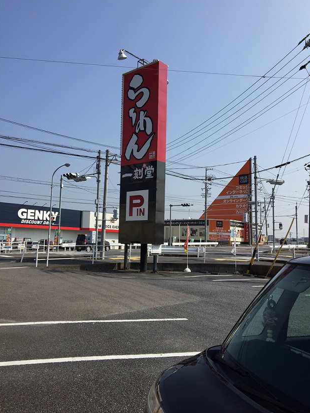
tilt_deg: +3.8
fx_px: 358
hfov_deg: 46.8
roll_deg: -2.4
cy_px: 201
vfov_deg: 59.9
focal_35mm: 30
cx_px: 157
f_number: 2.2
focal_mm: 4.15
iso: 32
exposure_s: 1/2475
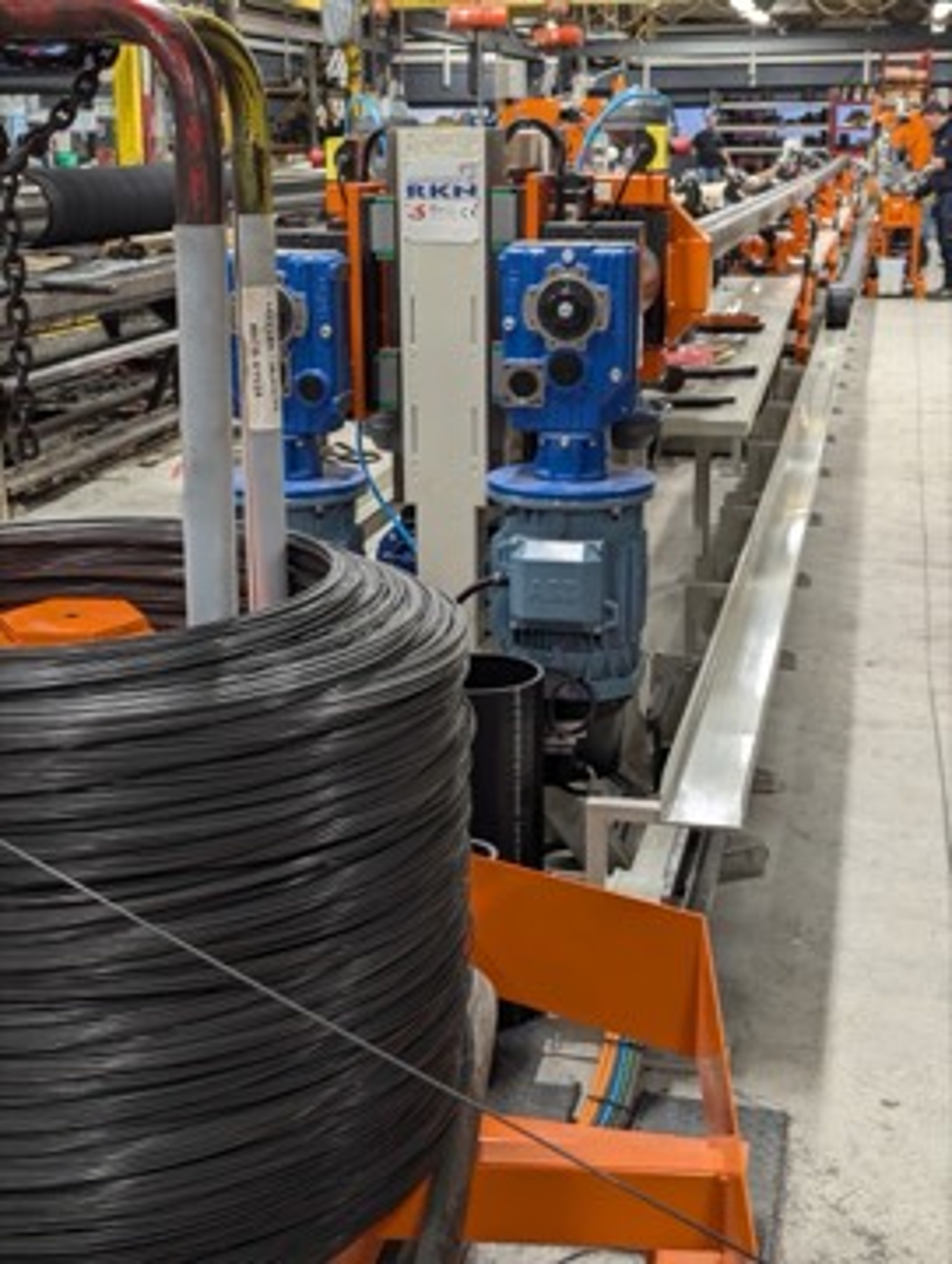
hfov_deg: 30.3
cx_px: 476
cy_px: 632
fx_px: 1756
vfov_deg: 39.6
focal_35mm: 48
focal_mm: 6.81
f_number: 1.85
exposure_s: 1/24
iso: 107
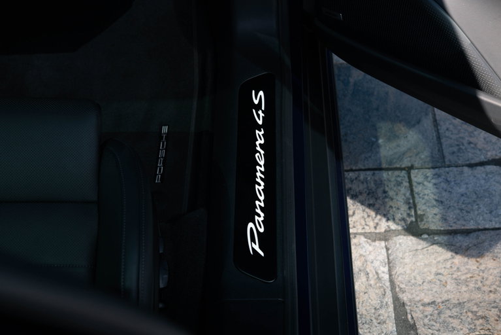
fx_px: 802
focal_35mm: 58
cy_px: 150
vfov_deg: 23.5
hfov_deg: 34.7
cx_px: 257
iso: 100
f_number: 4.5
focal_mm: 50
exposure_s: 1/125
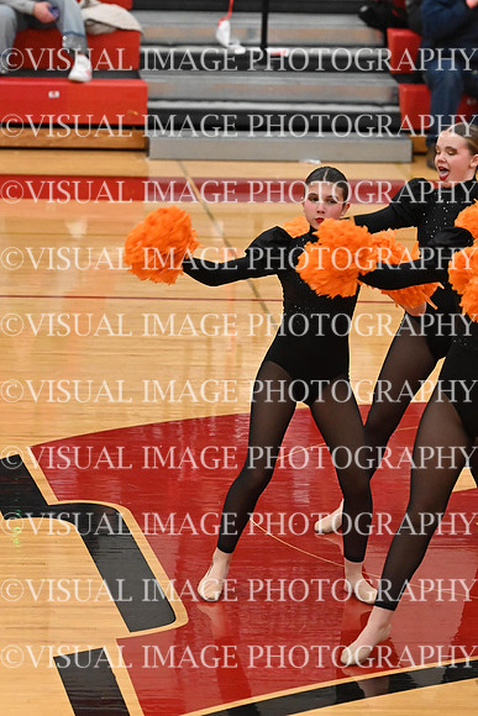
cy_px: 358
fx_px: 4478
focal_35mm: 225
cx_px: 239
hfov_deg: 6.1
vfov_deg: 9.1
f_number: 4
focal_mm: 150
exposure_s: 1/400
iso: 8000
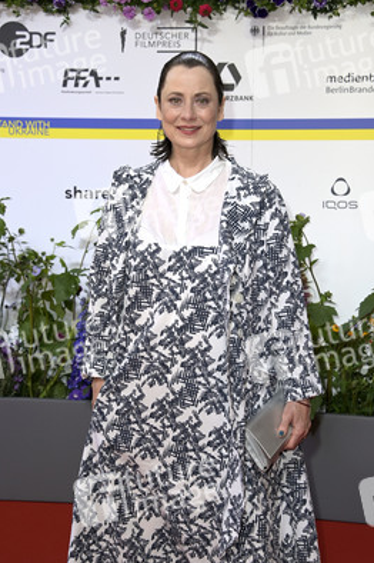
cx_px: 188
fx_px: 1030
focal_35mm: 66
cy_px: 279
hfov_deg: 20.6
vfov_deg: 30.5
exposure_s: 1/250
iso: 640
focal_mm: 65
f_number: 6.3
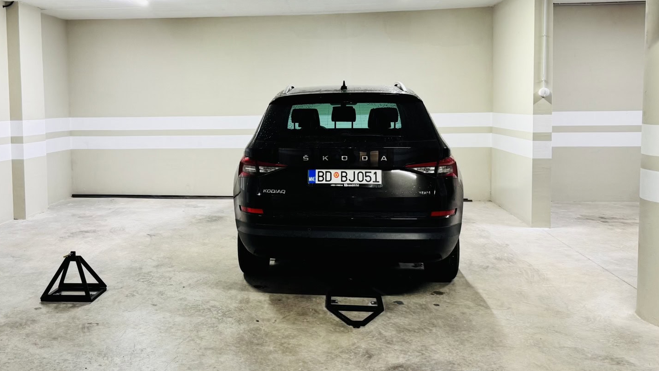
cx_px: 258
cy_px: 142
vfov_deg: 33.6
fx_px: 612
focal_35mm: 35
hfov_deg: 56.1
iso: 125
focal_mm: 6.8
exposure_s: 1/50
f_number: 1.8
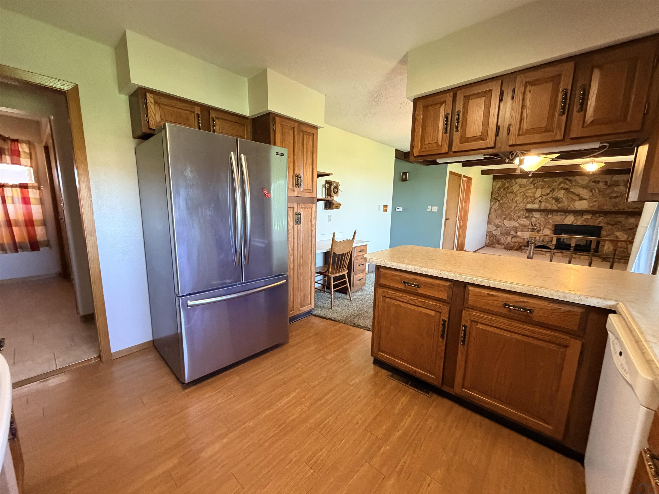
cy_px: 247
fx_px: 267
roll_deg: -0.3
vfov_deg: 85.7
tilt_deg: -8.9
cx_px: 330
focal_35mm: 14
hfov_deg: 102.1
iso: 640
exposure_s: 1/60
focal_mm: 2.22
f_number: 2.2
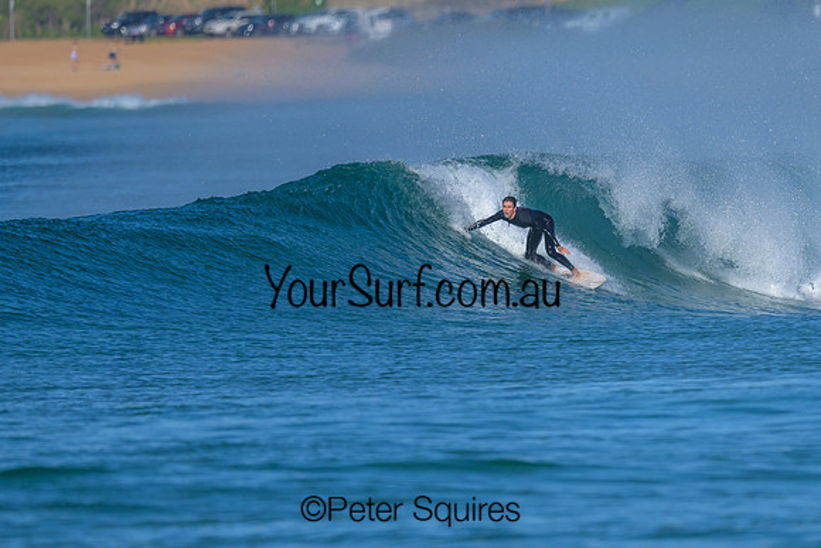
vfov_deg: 1.3
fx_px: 25103
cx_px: 565
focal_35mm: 1101
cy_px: 224
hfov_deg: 1.9
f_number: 6.3
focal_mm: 800
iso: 220
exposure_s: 1/2000
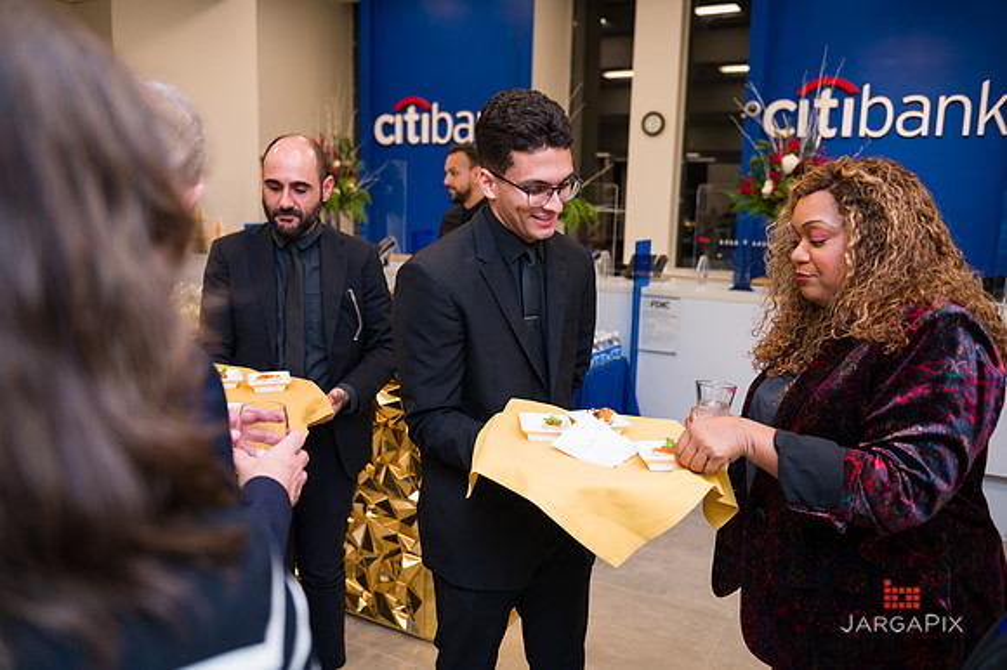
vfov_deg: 46.4
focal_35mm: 28
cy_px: 335
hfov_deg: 65.5
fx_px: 783
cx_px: 504
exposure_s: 1/200
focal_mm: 28
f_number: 3.2
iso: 400
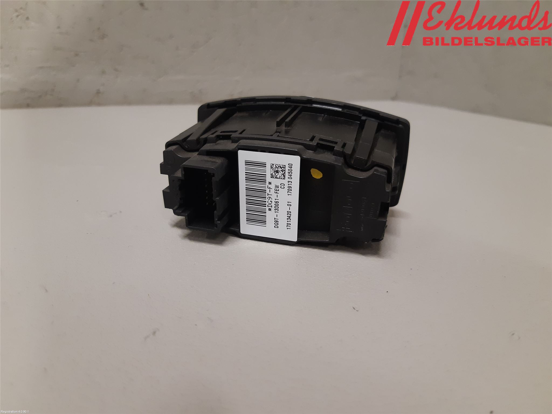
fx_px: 415
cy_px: 207
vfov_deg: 53.1
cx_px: 276
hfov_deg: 67.3
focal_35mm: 26
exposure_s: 1/50
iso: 160
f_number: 1.7
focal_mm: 3.93
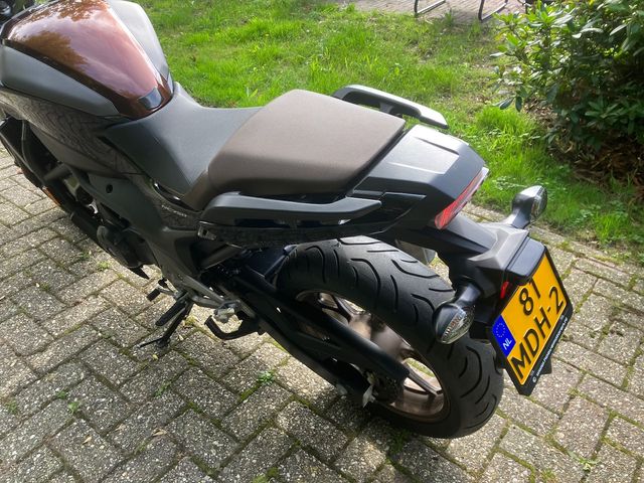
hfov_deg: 63.4
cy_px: 242
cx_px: 322
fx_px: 521
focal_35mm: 28
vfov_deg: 49.7
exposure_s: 1/122
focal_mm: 3.99
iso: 25
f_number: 1.8
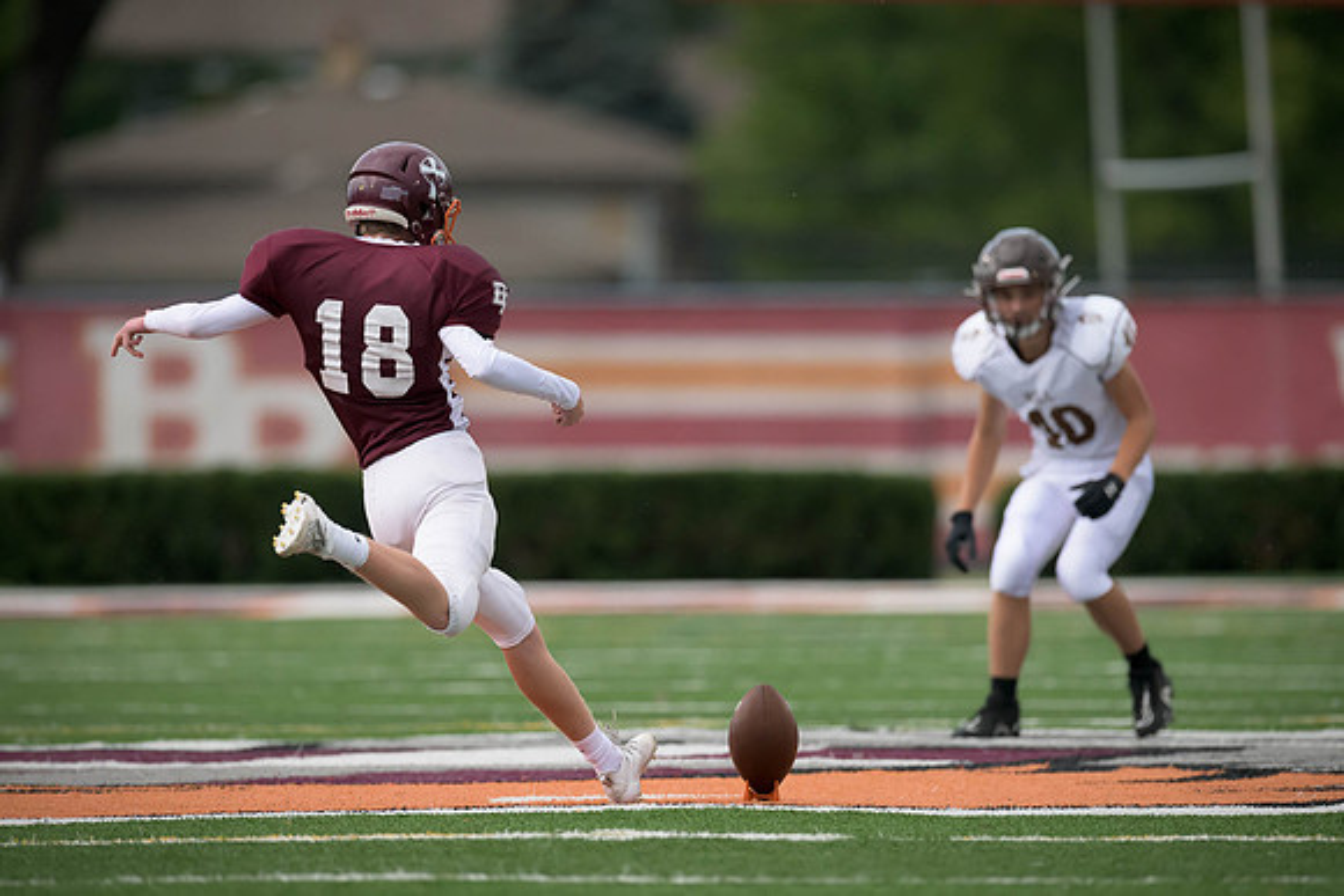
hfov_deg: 3.3
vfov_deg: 2.2
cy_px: 497
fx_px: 23560
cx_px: 673
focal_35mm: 631
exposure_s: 1/3200
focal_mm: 500
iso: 2000
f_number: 4
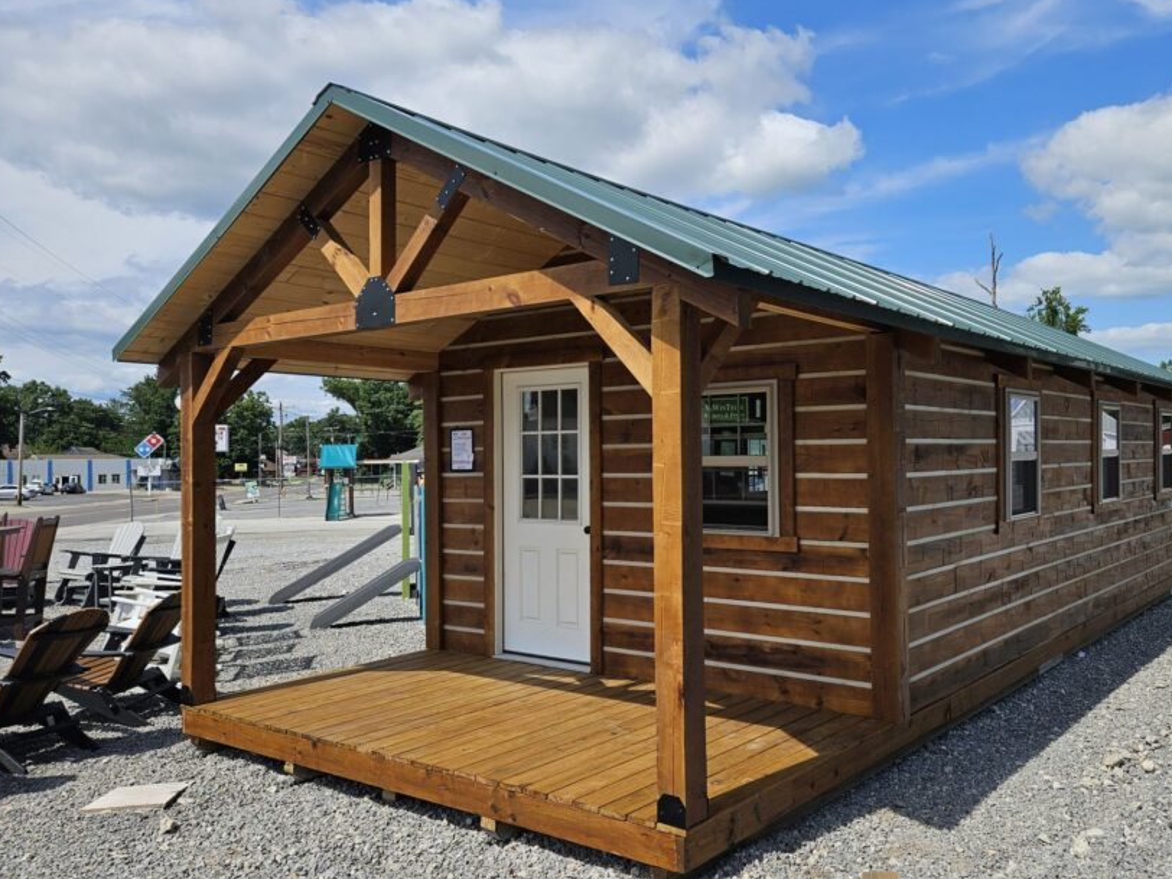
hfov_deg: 61.1
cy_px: 433
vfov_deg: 48.2
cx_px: 703
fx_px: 982
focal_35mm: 29
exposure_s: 1/2204
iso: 25
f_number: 1.8
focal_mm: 5.4
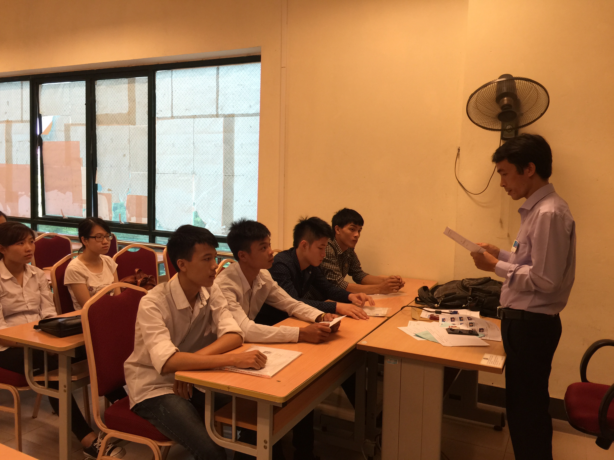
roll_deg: -3.3
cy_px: 230
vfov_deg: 48.2
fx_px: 514
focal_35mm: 29
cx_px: 307
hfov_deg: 61.7
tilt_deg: -4.2
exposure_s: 1/17
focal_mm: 4.15
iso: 40
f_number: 2.2
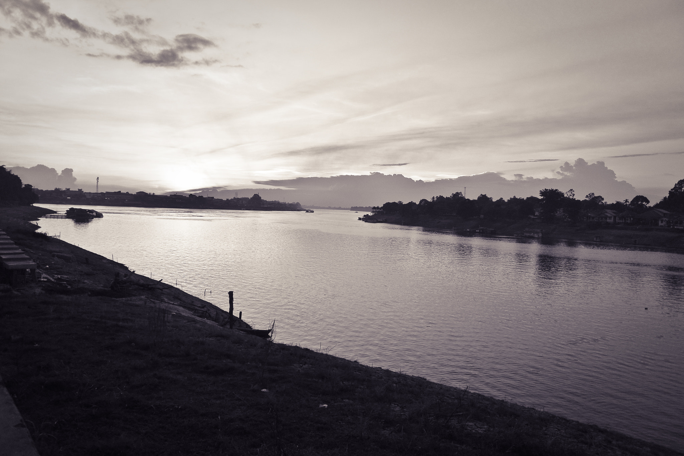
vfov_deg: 47.9
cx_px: 342
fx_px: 513
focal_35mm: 27
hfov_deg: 67.4
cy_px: 228
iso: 160
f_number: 3.5
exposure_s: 1/125
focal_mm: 10
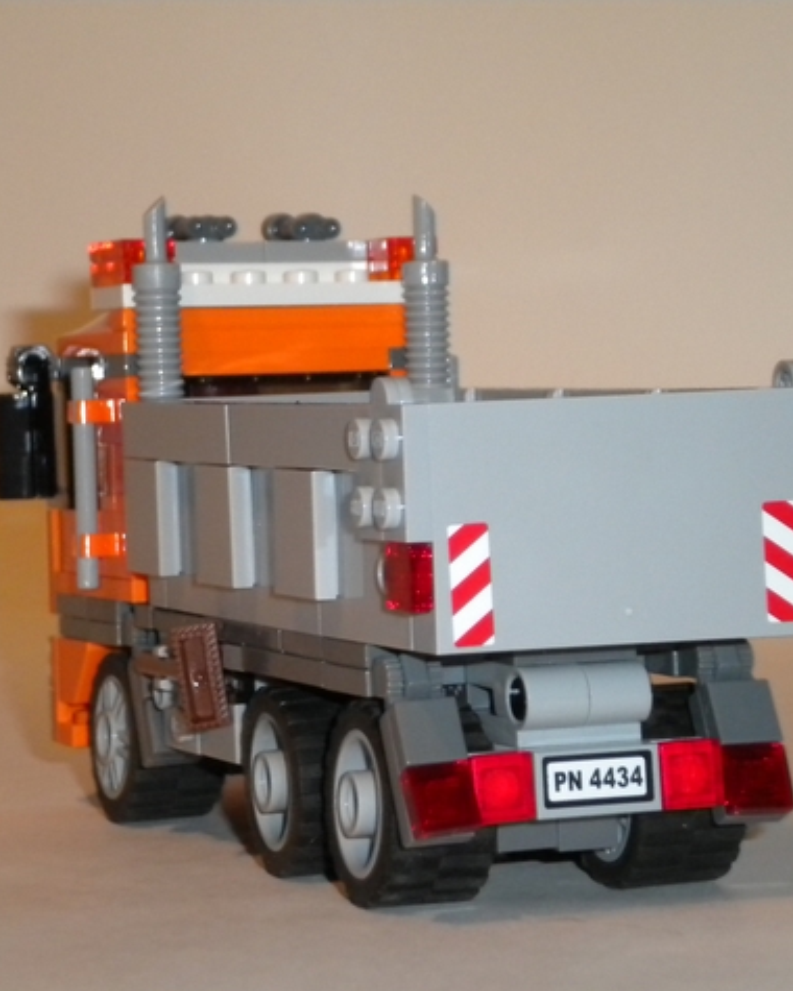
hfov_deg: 11.2
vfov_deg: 14.0
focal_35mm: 138
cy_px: 497
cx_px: 407
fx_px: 4049
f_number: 5.9
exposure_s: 1/60
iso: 400
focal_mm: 18.9
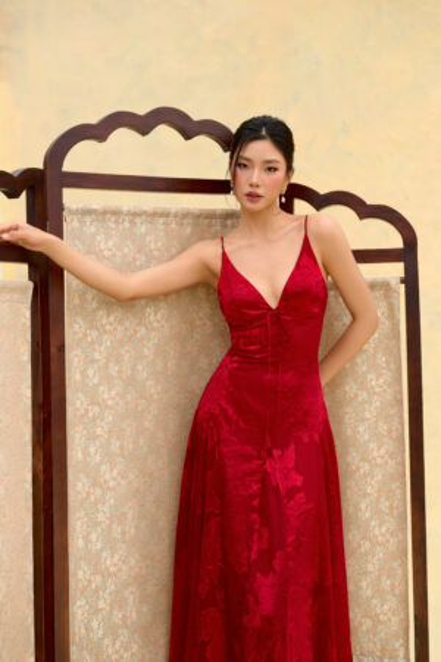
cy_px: 331
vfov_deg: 41.1
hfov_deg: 28.1
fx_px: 882
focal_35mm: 48
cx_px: 220
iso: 100
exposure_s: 1/160
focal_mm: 48
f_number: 5.6
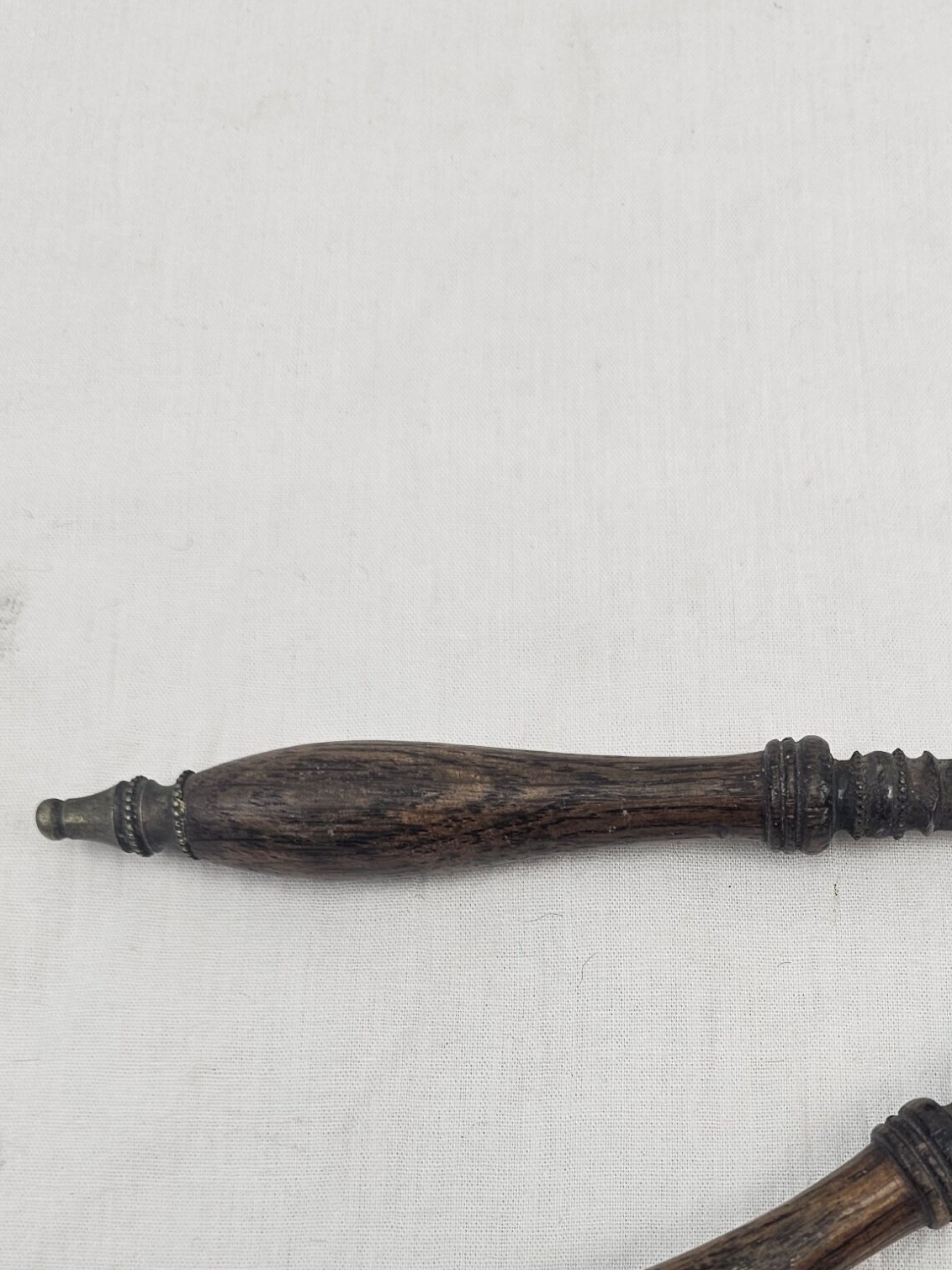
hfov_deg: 35.8
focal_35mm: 39
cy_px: 1011
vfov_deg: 45.5
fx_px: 1430
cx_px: 732
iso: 25
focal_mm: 6.3
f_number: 1.7
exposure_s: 1/100
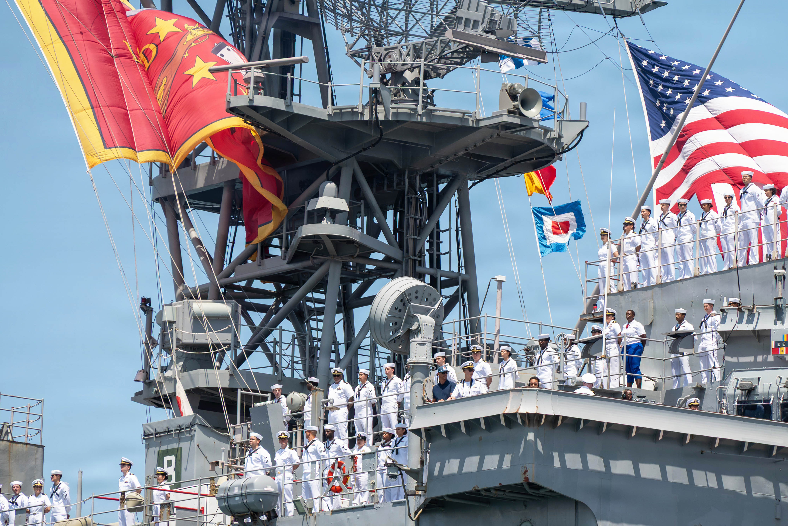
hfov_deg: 7.0
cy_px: 263
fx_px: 6479
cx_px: 474
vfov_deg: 4.6
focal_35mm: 296
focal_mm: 200
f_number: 6.3
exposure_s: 1/500
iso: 100
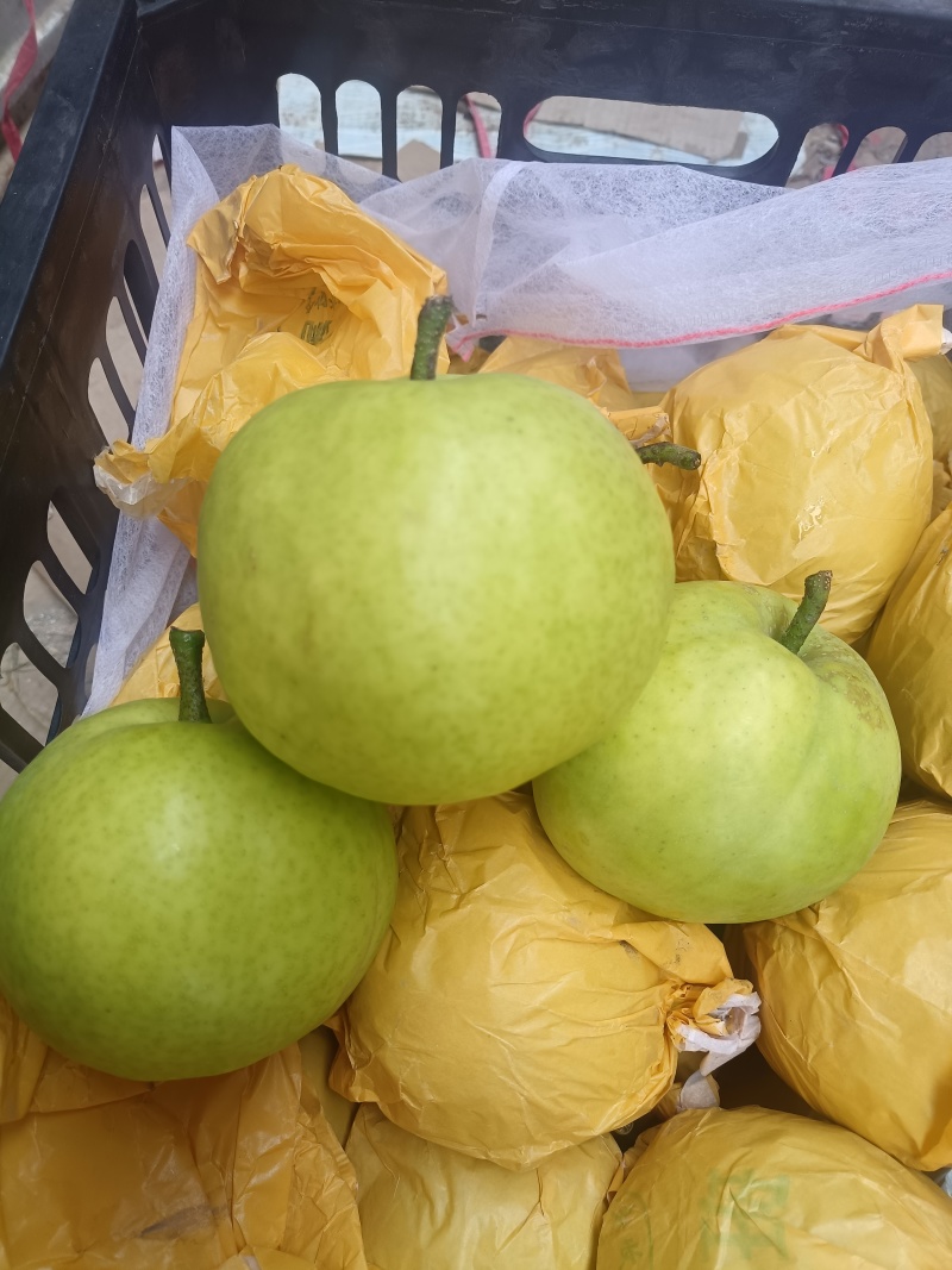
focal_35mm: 26
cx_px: 476
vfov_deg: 67.3
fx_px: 954
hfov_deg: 53.1
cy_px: 635
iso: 184
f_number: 1.8
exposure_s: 1/120
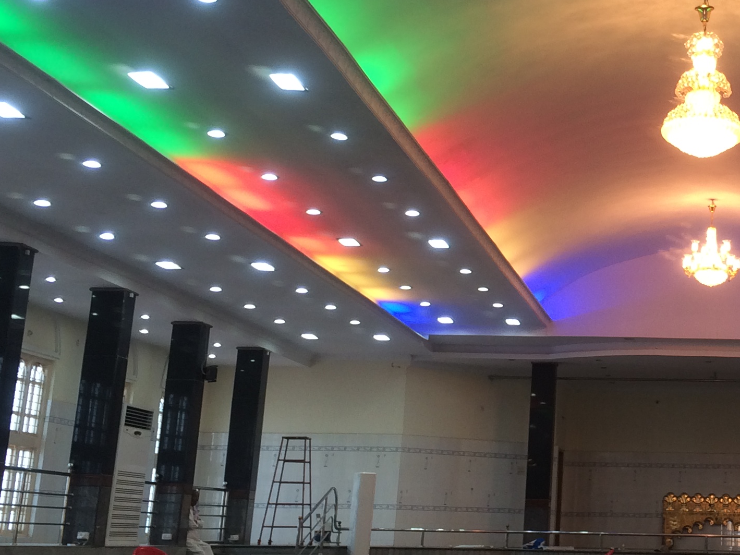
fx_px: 1475
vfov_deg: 21.2
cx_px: 690
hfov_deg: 27.0
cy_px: 159
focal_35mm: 69
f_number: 2.2
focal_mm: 4.12
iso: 40
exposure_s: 1/30
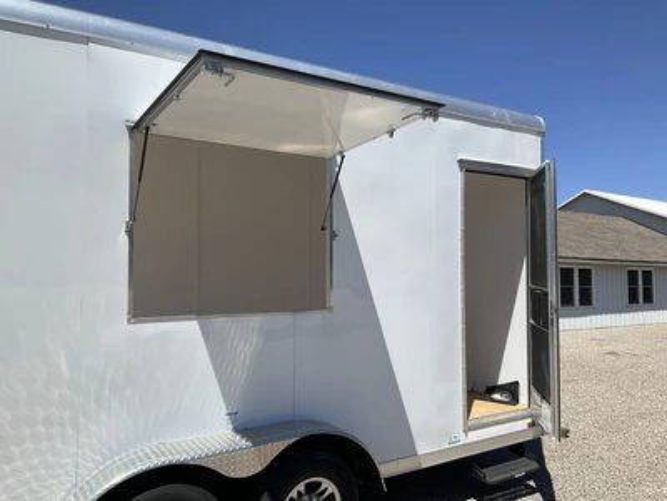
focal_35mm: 29
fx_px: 559
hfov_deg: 61.7
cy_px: 250
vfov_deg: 48.2
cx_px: 334
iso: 25
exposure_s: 1/3125
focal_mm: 3
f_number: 1.8
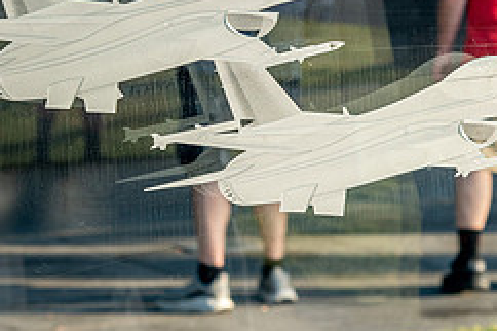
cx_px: 230
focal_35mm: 212
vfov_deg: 6.5
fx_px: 2925
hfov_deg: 9.7
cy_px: 86
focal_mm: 75
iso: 250
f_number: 6.3
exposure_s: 1/200
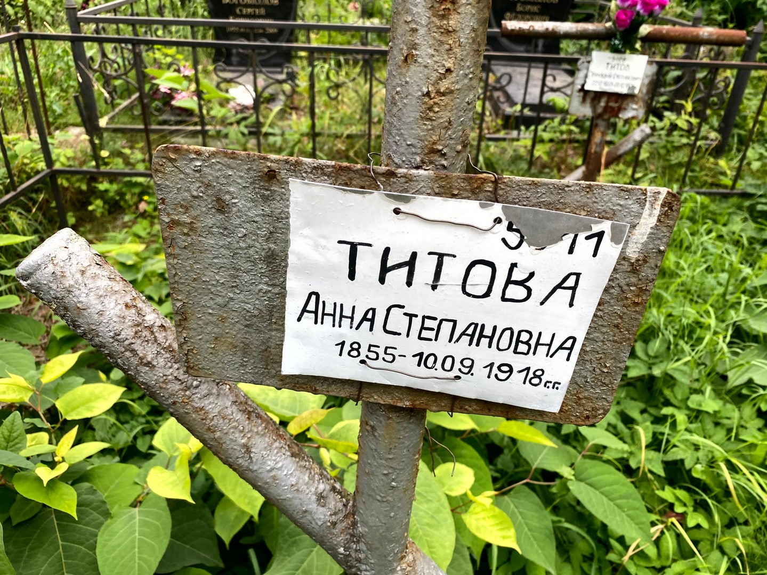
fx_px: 576
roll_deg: -3.8
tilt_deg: -30.5
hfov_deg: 67.3
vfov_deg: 53.1
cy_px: 288
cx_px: 384
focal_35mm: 26
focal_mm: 4.25
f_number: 1.8
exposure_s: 1/402
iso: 32
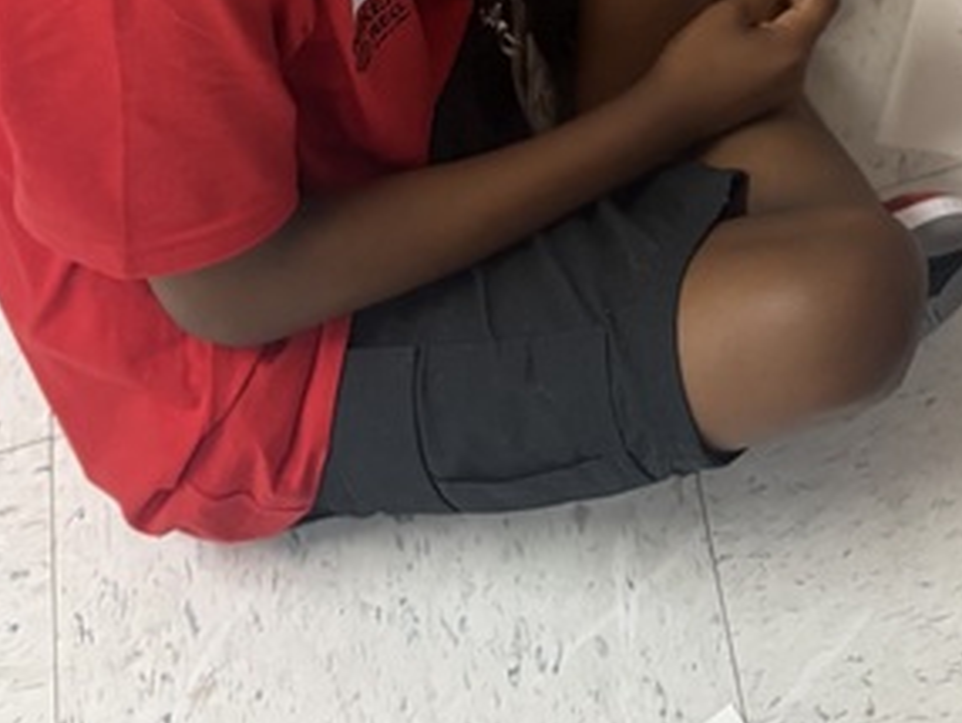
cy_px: -659
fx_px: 2587
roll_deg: +0.3
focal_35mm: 93
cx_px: 1171
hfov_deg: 19.7
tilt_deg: -41.1
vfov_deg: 13.8
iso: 200
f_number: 1.6
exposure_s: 1/60
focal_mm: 5.96
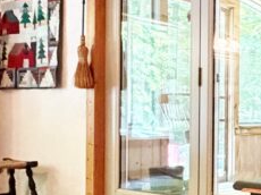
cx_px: 375
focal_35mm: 65
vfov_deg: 22.5
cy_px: 125
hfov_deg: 24.3
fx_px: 490
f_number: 2.2
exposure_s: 1/60
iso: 500
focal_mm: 2.22
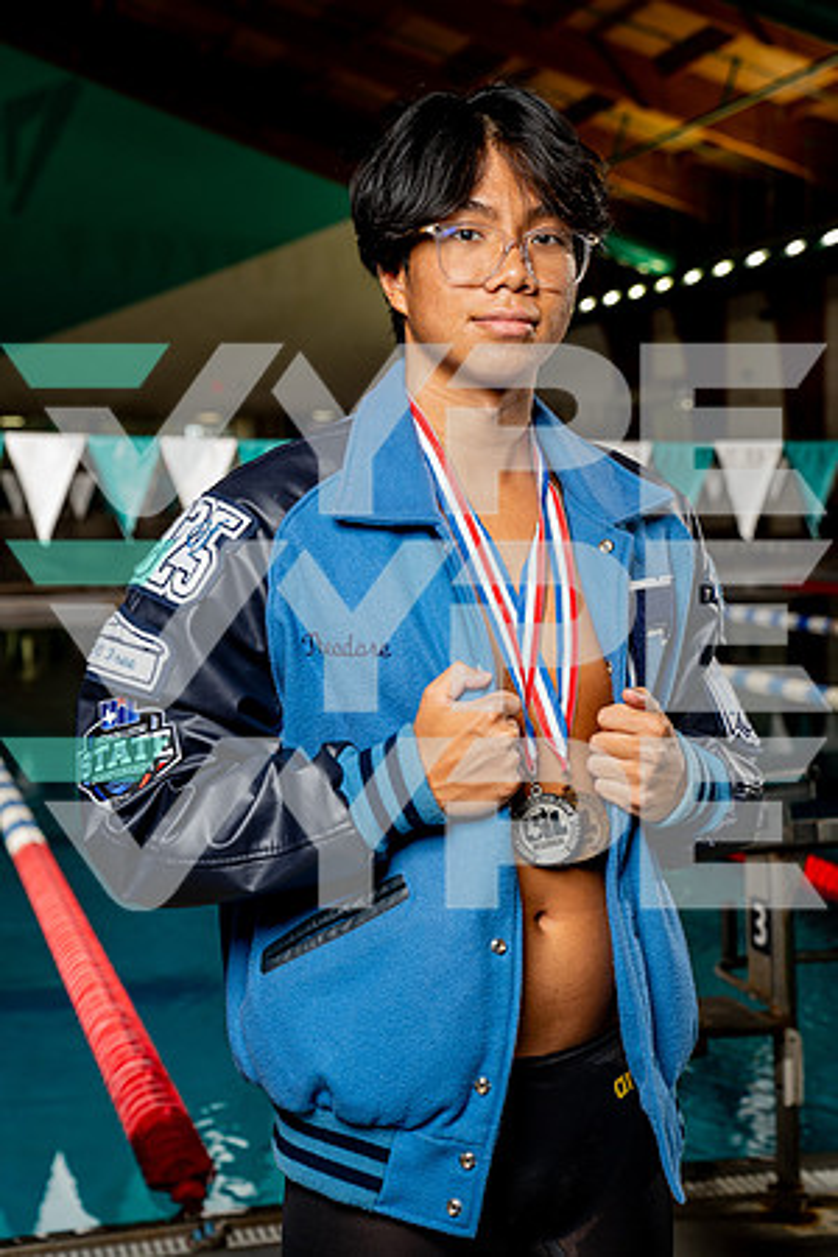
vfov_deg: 31.0
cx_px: 419
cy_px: 628
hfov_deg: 20.9
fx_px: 2269
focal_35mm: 65
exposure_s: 1/250
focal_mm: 65
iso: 640
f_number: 5.6
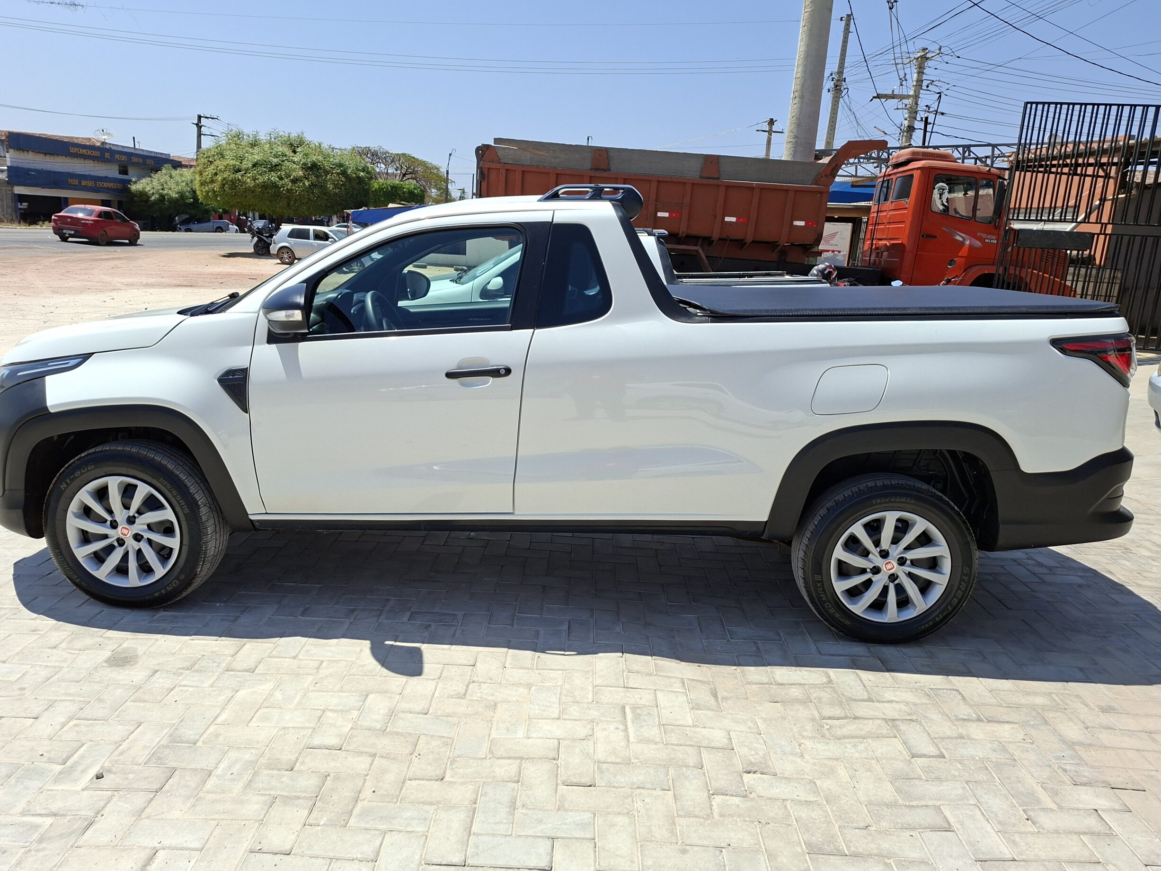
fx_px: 805
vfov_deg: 56.8
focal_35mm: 24
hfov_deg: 71.6
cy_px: 437
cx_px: 579
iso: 50
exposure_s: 1/1949
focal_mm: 5.54
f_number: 1.8
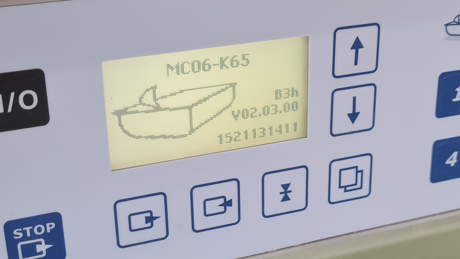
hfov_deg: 33.3
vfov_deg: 19.1
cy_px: 158
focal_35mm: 63
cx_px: 233
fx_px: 768
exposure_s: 1/100
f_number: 1.8
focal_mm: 5.4
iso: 250
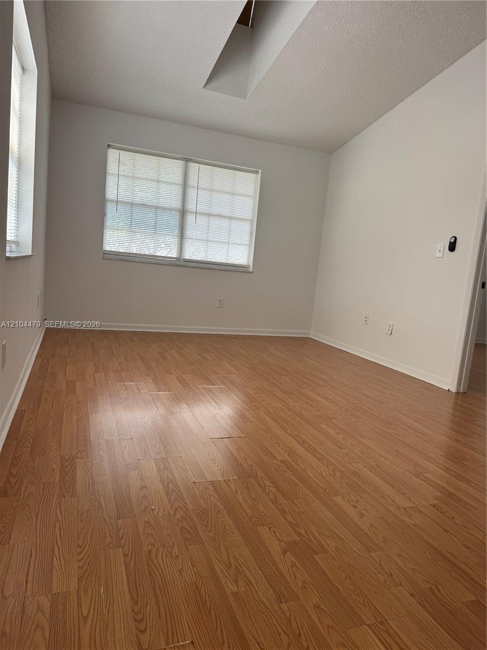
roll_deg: -3.3
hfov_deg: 56.8
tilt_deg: -6.4
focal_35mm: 24
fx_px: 450
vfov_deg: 71.6
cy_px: 325
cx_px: 244
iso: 80
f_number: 1.78
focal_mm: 6.76
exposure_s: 1/354
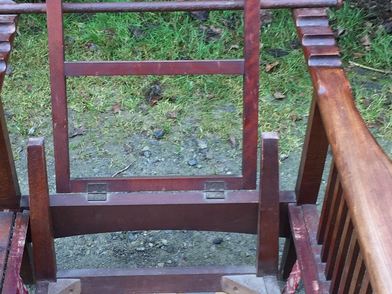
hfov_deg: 27.3
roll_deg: +1.5
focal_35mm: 71
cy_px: 192
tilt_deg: -43.7
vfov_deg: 20.7
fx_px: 804
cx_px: 147
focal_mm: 4.15
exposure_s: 1/100
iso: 50
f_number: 2.2
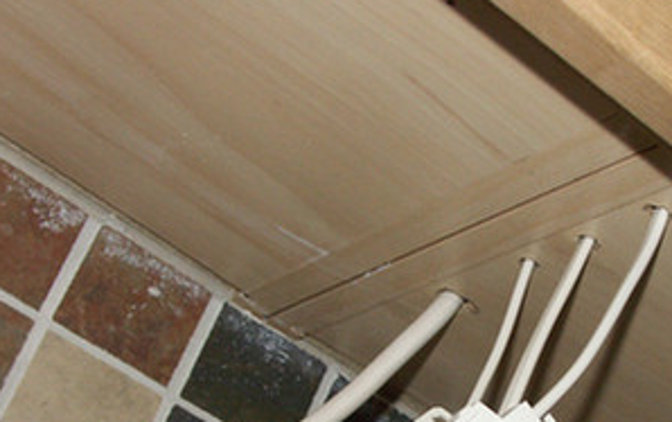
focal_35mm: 75
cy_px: 474
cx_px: 462
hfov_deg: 27.3
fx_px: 1375
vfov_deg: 16.8
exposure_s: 1/50
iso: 200
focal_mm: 8.64
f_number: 4
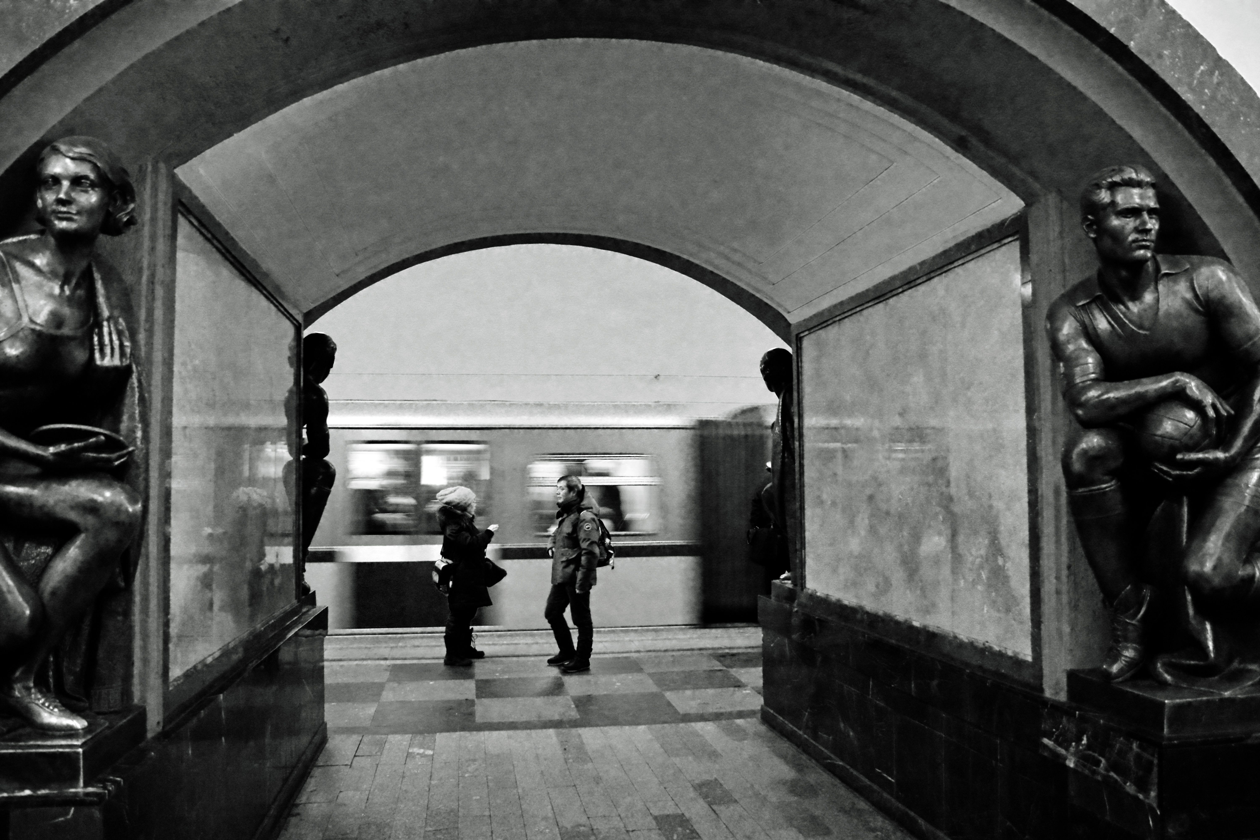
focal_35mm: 27
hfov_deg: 67.4
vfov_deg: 47.9
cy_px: 420
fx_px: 945
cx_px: 630
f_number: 3.5
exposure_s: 1/30
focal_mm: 18
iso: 4000
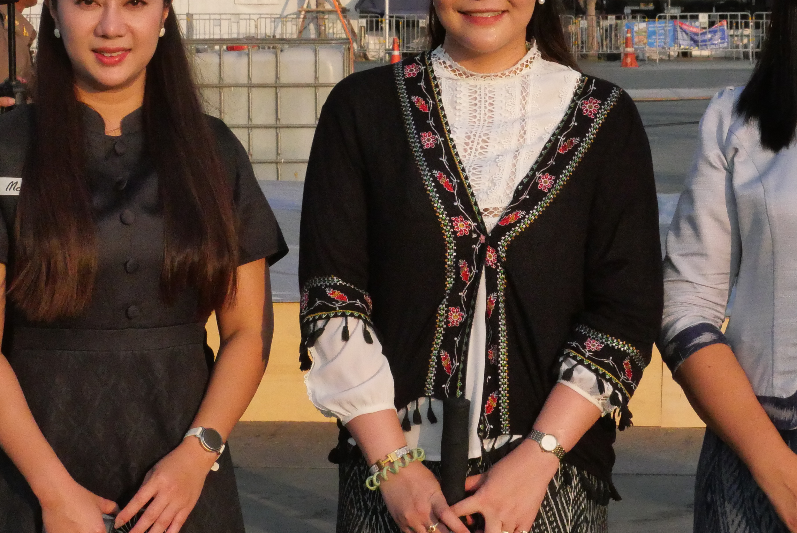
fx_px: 3345
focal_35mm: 151
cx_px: 517
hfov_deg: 13.6
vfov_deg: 9.1
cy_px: 210
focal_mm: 45
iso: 4000
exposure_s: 1/2000
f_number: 14
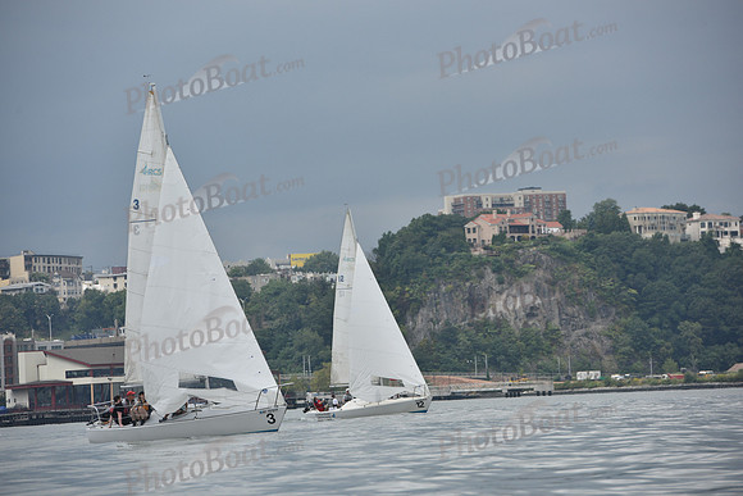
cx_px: 372
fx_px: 4129
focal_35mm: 200
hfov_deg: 10.3
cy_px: 248
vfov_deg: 6.9
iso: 320
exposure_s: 1/1250
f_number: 6.3
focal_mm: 200
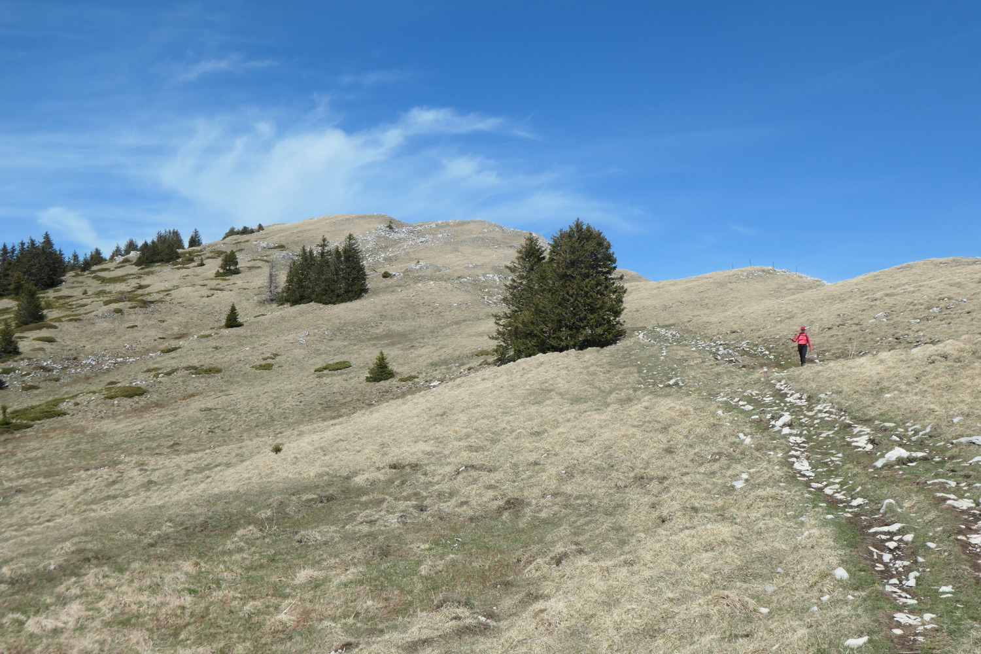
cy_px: 327
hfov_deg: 50.7
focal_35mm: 38
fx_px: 1035
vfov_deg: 35.1
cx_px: 490
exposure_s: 1/1000
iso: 200
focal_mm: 14
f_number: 6.3
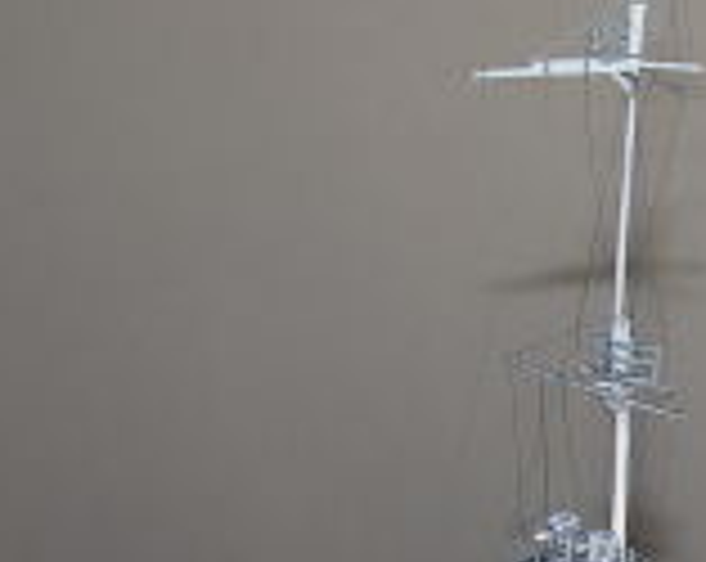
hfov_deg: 8.7
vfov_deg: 7.1
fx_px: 4547
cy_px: 479
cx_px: 980
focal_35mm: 218
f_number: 4.5
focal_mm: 38
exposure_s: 1/60
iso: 200
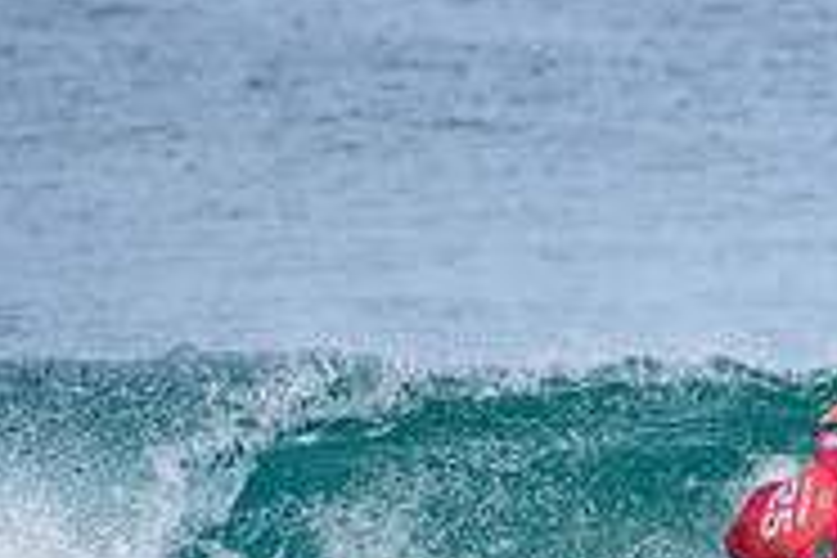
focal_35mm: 1560
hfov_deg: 1.3
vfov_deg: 0.9
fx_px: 36267
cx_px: 932
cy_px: 700
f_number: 5.6
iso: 250
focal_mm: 500
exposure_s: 1/2000
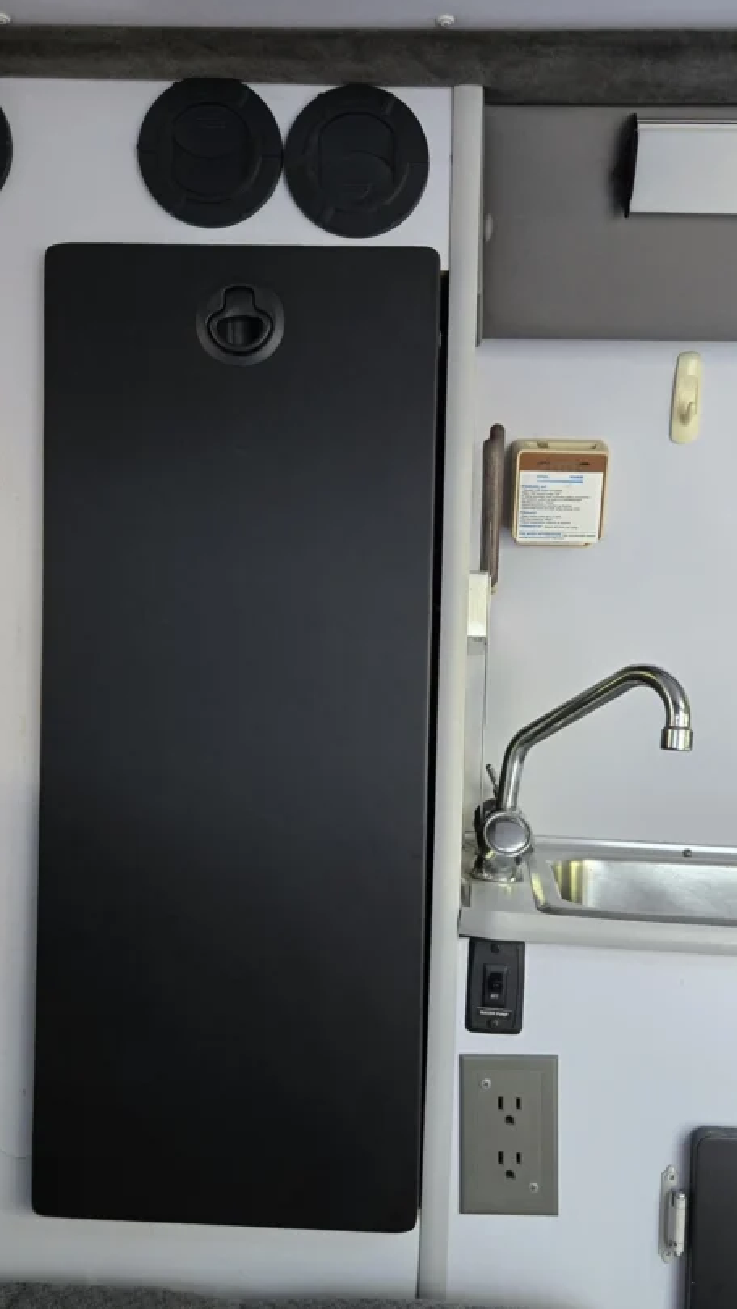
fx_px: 1146
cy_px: 726
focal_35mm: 33
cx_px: 407
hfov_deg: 35.6
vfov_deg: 59.3
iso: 640
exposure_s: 1/120
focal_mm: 5.4
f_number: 1.8
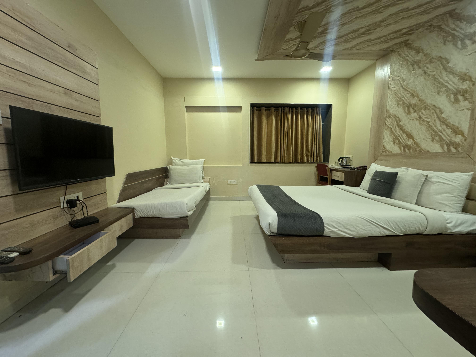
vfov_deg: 85.7
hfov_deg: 102.1
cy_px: 178
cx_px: 238
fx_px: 193
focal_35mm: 14
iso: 320
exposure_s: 1/50
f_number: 2.2
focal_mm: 2.22
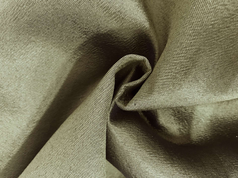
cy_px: 89
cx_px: 119
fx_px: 193
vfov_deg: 49.7
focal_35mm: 28
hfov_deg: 63.4
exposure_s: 1/9
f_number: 1.8
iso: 100
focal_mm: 3.99
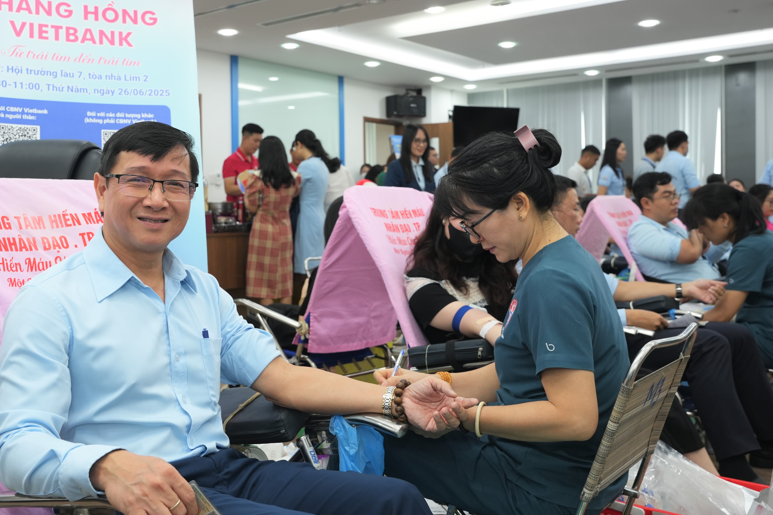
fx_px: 824
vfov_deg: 34.7
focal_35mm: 38
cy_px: 224
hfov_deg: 50.1
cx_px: 334
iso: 1000
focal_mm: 31.3
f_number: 5.6
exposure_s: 1/80
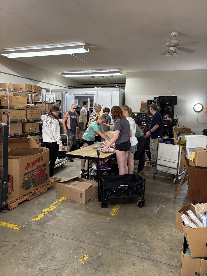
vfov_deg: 67.3
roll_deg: -2.7
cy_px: 138
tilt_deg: -7.3
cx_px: 104
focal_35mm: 26
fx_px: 207
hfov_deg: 53.1
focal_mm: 5.96
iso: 200
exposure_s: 1/60
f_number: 1.6
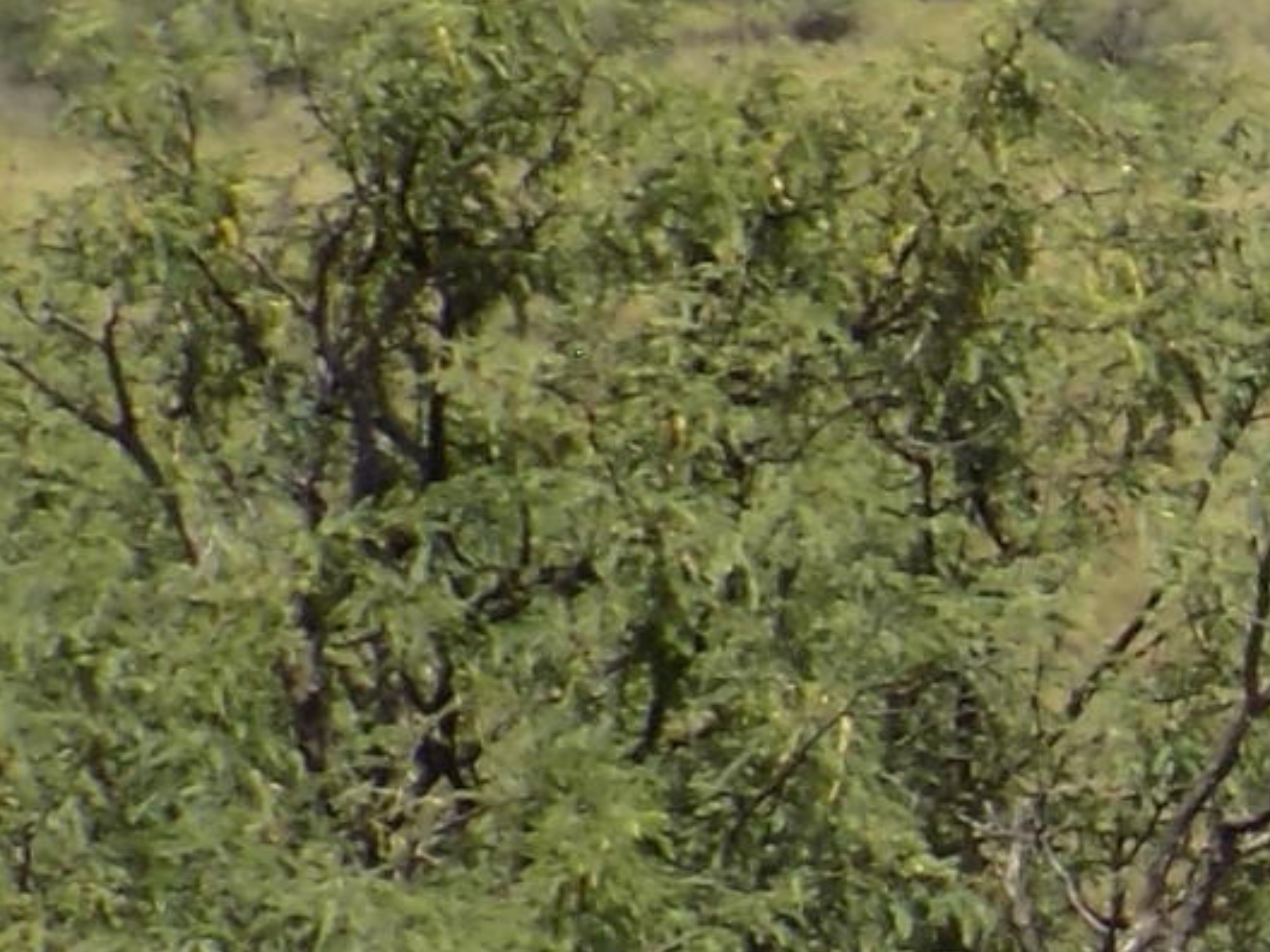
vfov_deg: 2.7
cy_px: 779
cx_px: 2165
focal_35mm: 551
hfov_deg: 3.6
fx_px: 20215
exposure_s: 1/500
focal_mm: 17.2
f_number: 4.6
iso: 80
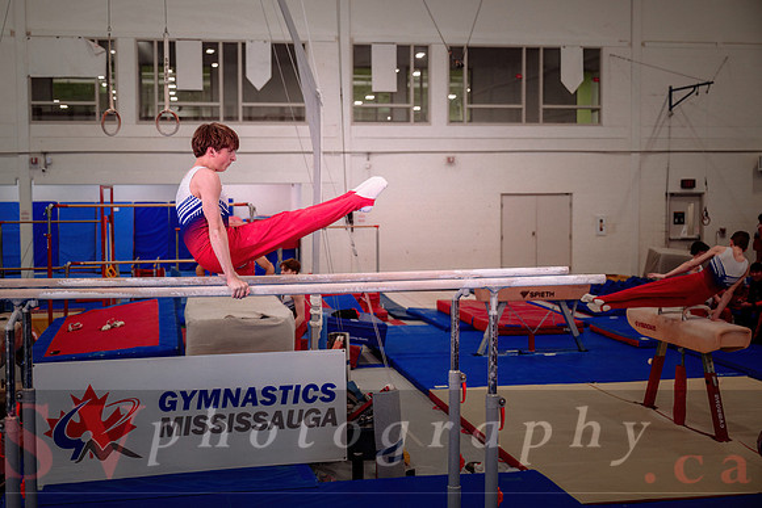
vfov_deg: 30.7
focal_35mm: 44
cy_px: 235
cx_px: 349
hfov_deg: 44.7
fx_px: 927
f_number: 2.8
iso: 1600
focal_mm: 40
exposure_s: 1/800
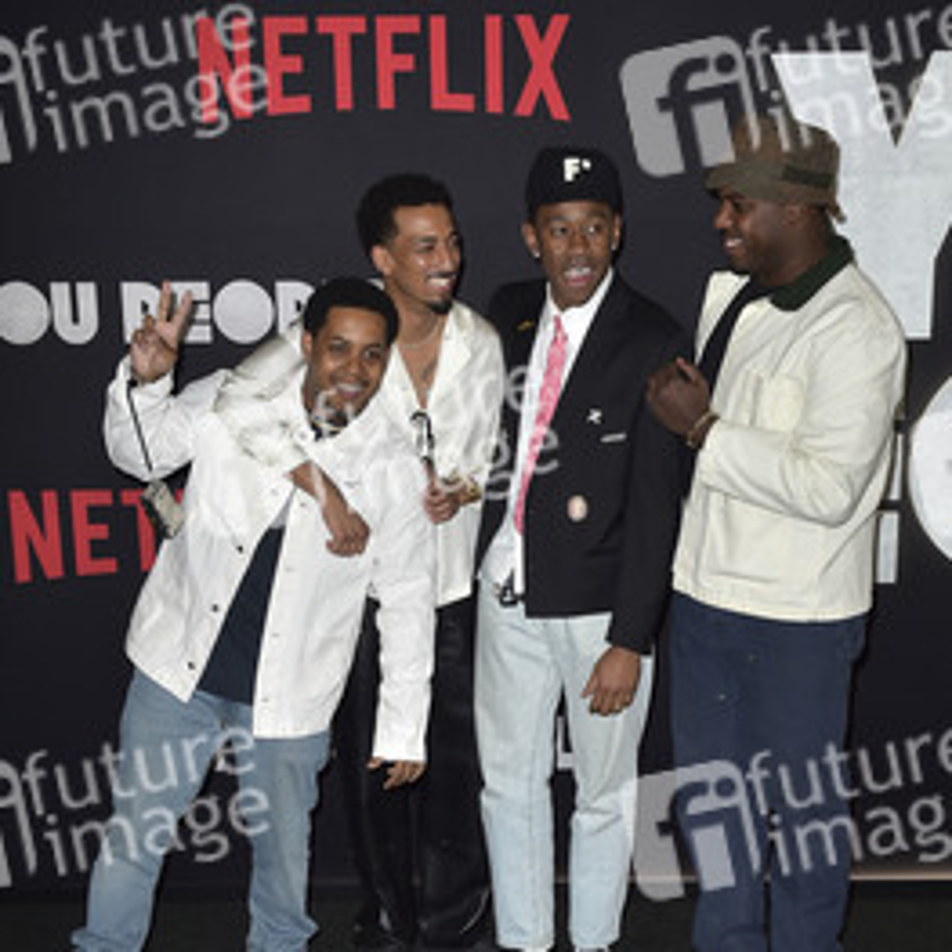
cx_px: 480
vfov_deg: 37.9
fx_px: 1369
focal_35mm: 44
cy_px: 633
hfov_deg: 38.3
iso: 500
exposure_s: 1/250
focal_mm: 34
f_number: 6.3
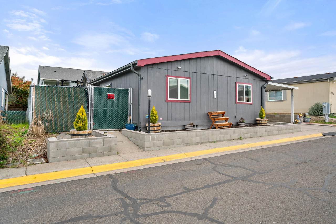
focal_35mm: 24
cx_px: 168
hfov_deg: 73.7
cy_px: 112
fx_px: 224
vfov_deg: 53.2
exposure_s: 1/640
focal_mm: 24
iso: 400
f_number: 8
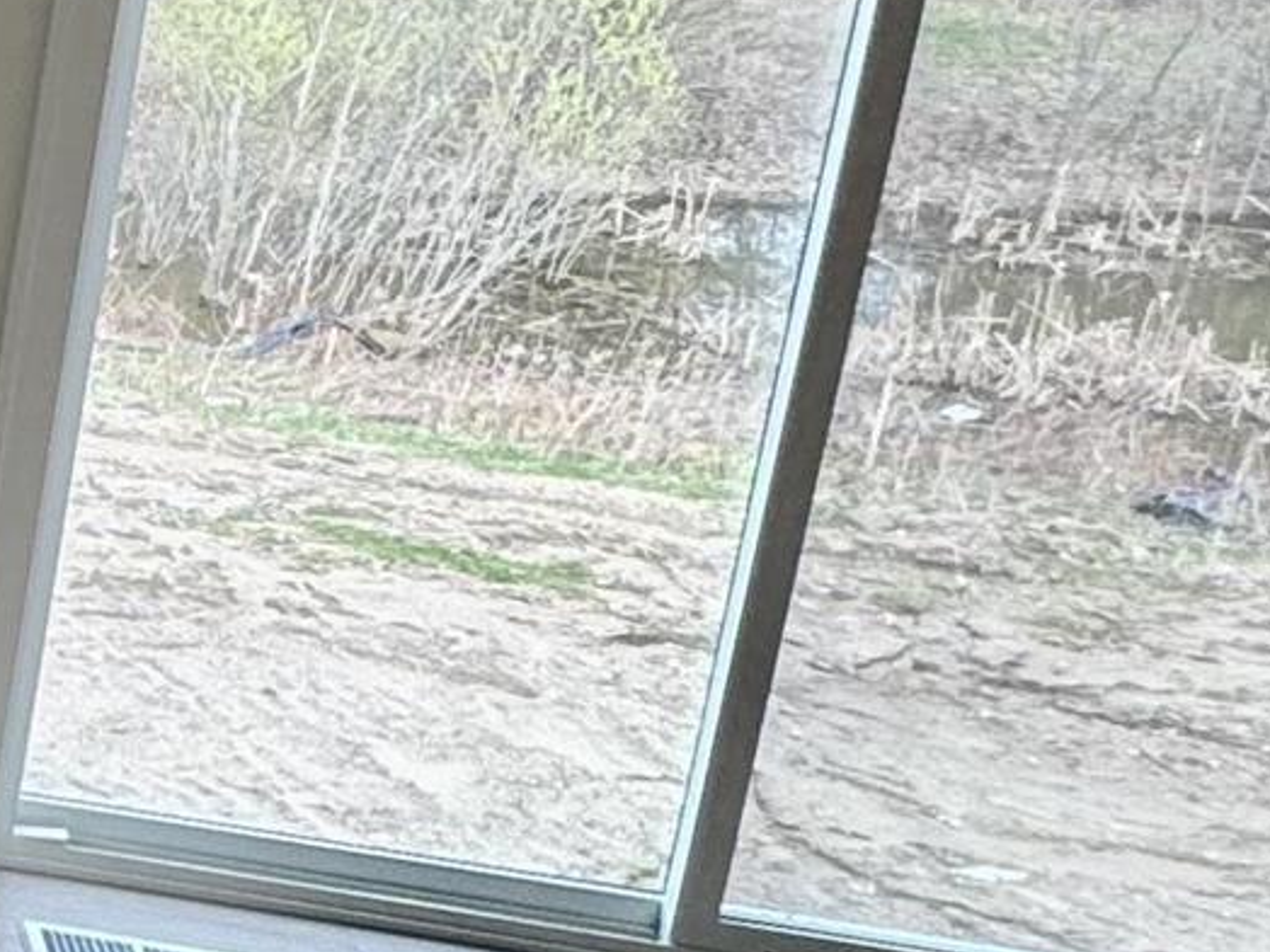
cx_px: -1779
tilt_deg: -14.6
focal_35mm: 82
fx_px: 3008
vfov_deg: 17.8
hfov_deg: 14.8
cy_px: 199
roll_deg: +0.1
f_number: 2.2
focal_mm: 2.22
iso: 50
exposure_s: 1/120
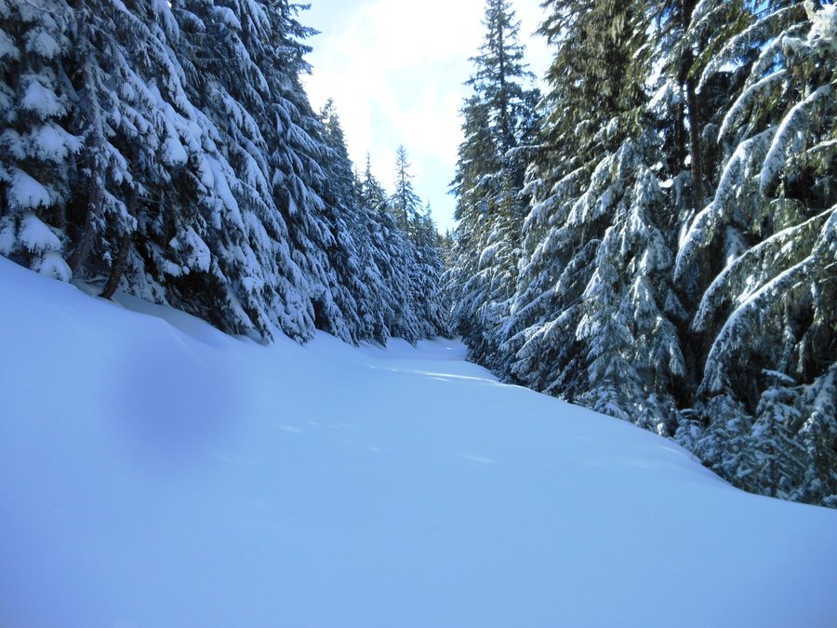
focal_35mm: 25
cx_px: 418
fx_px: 604
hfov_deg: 69.4
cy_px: 314
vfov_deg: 54.9
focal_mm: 4.5
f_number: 3.2
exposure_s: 1/400
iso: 80
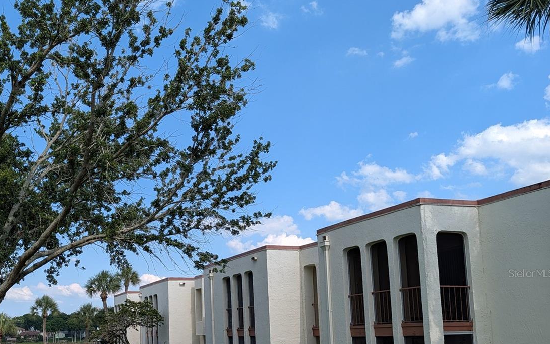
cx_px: 156
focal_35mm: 37
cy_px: 273
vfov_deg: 33.5
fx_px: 555
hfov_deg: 51.1
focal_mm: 6.9
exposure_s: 1/1052
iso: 20
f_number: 1.68
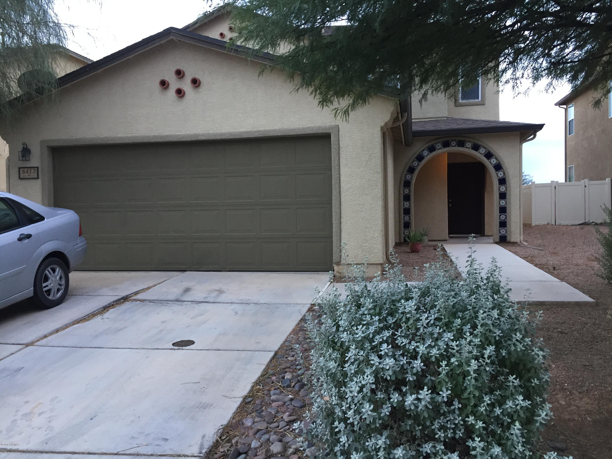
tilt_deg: -0.6
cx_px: 306
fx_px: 513
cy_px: 230
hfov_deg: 61.7
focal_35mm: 29
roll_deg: +0.9
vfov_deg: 48.2
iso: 80
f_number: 2.2
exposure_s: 1/30
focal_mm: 4.15
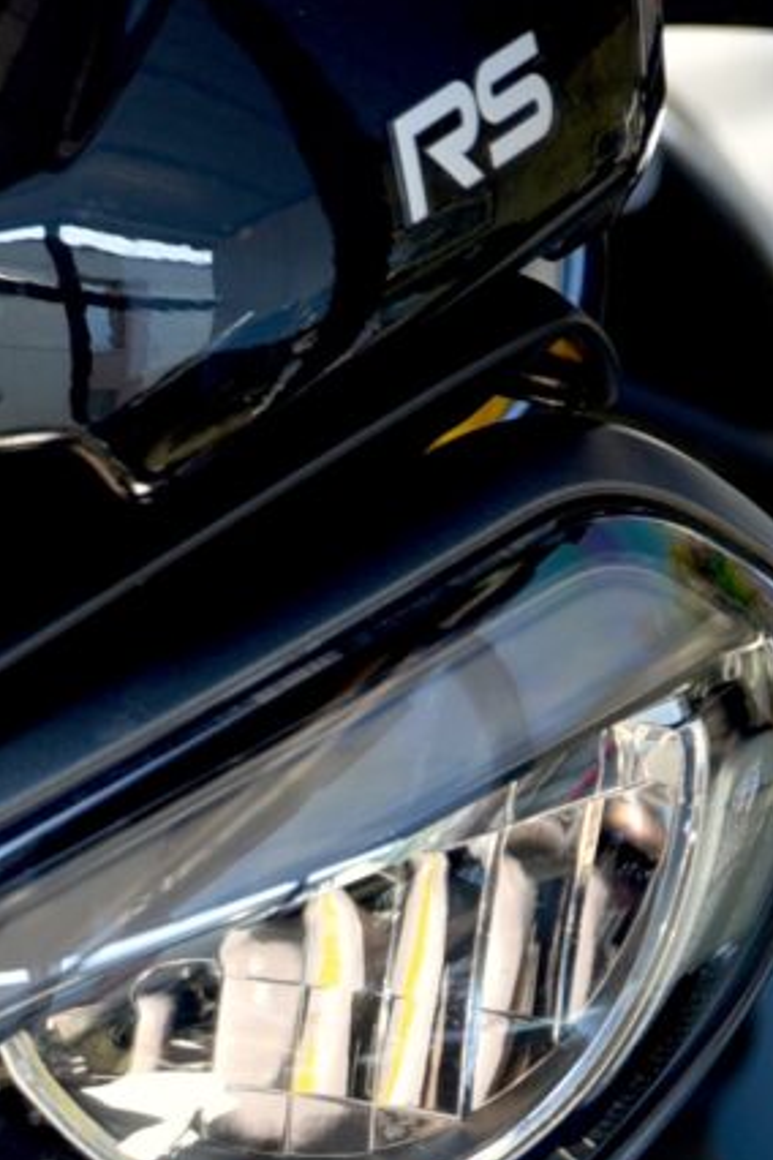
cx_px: -423
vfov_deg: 5.4
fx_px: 12013
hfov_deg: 3.7
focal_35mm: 373
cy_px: 2069
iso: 100
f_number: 2.8
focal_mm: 62
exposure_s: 1/60
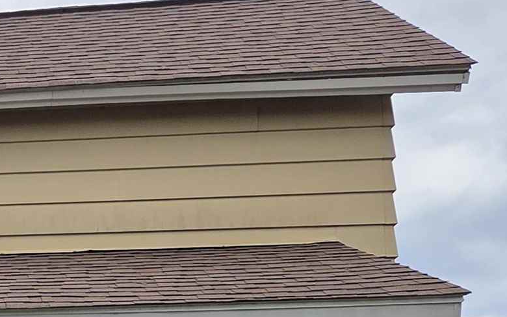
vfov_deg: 12.9
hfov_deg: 18.9
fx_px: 1327
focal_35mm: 96
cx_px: -270
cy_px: 476
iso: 80
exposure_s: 1/2643
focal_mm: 5.4
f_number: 1.8
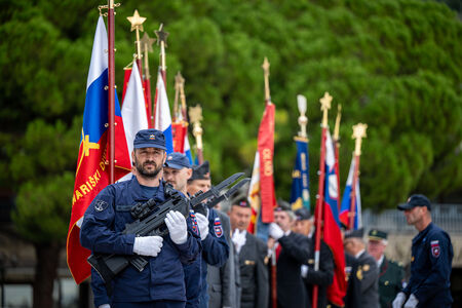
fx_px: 1865
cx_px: 231
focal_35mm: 145
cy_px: 154
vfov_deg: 9.4
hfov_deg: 14.1
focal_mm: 145
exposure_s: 1/320
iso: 64
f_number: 2.8
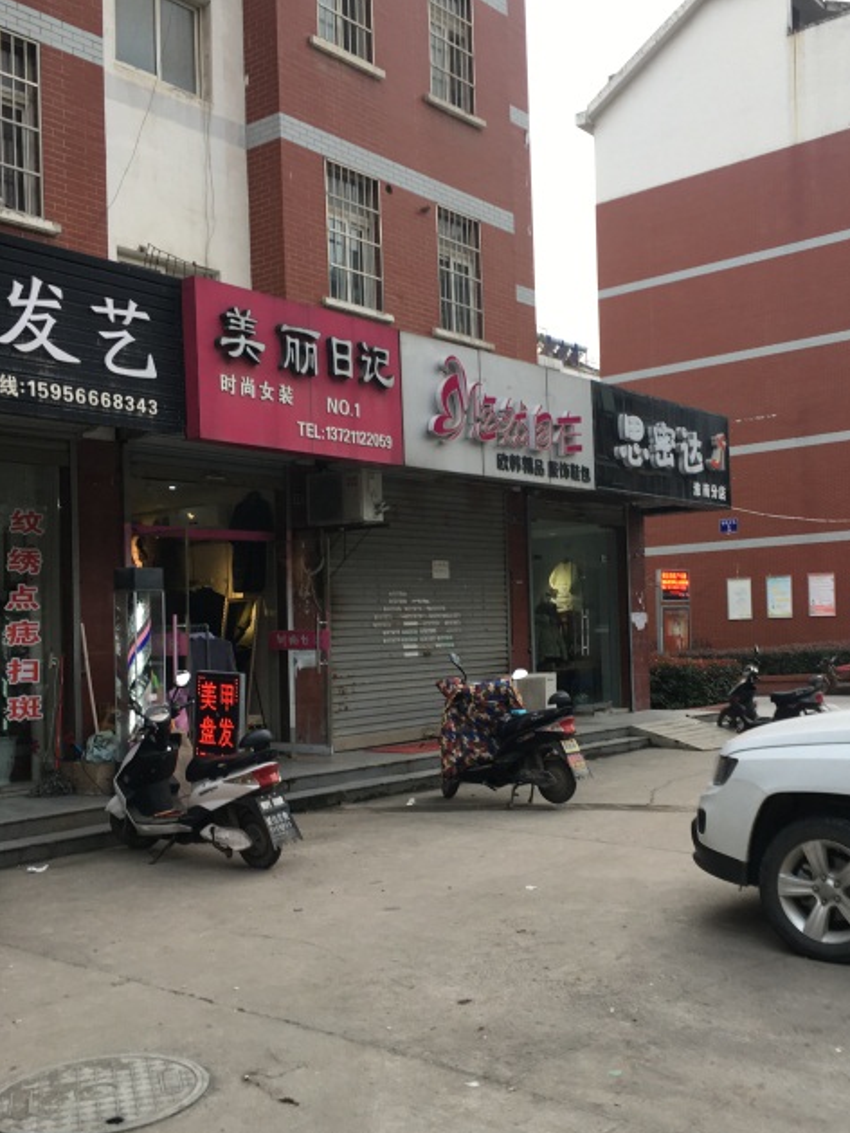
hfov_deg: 39.4
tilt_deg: -1.4
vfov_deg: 51.3
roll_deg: +1.6
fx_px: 1178
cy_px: 610
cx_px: 526
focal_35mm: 36
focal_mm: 4.15
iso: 32
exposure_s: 1/100
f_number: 2.2
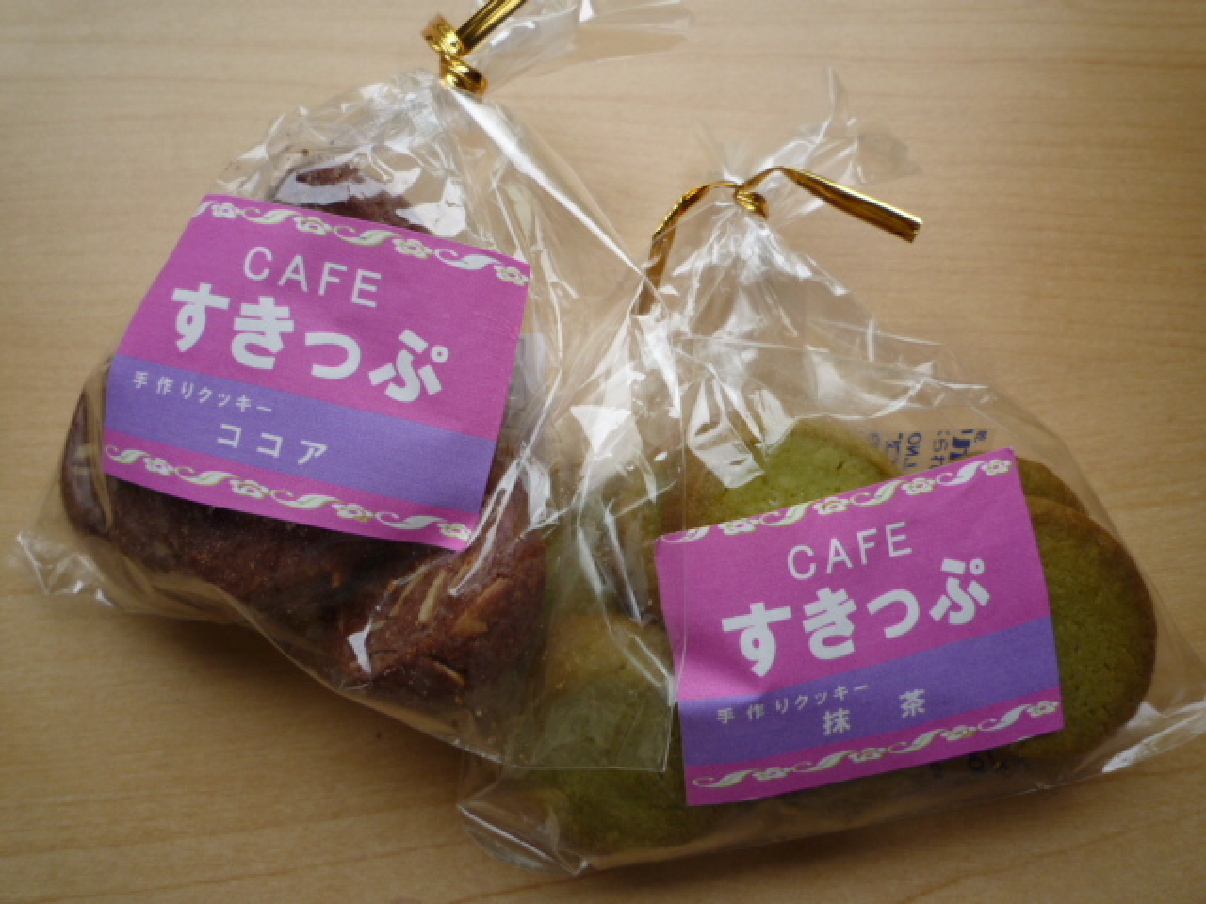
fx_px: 871
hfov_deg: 69.4
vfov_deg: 54.9
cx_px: 603
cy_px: 452
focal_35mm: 25
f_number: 2.8
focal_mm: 4.4
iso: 80
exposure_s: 1/30
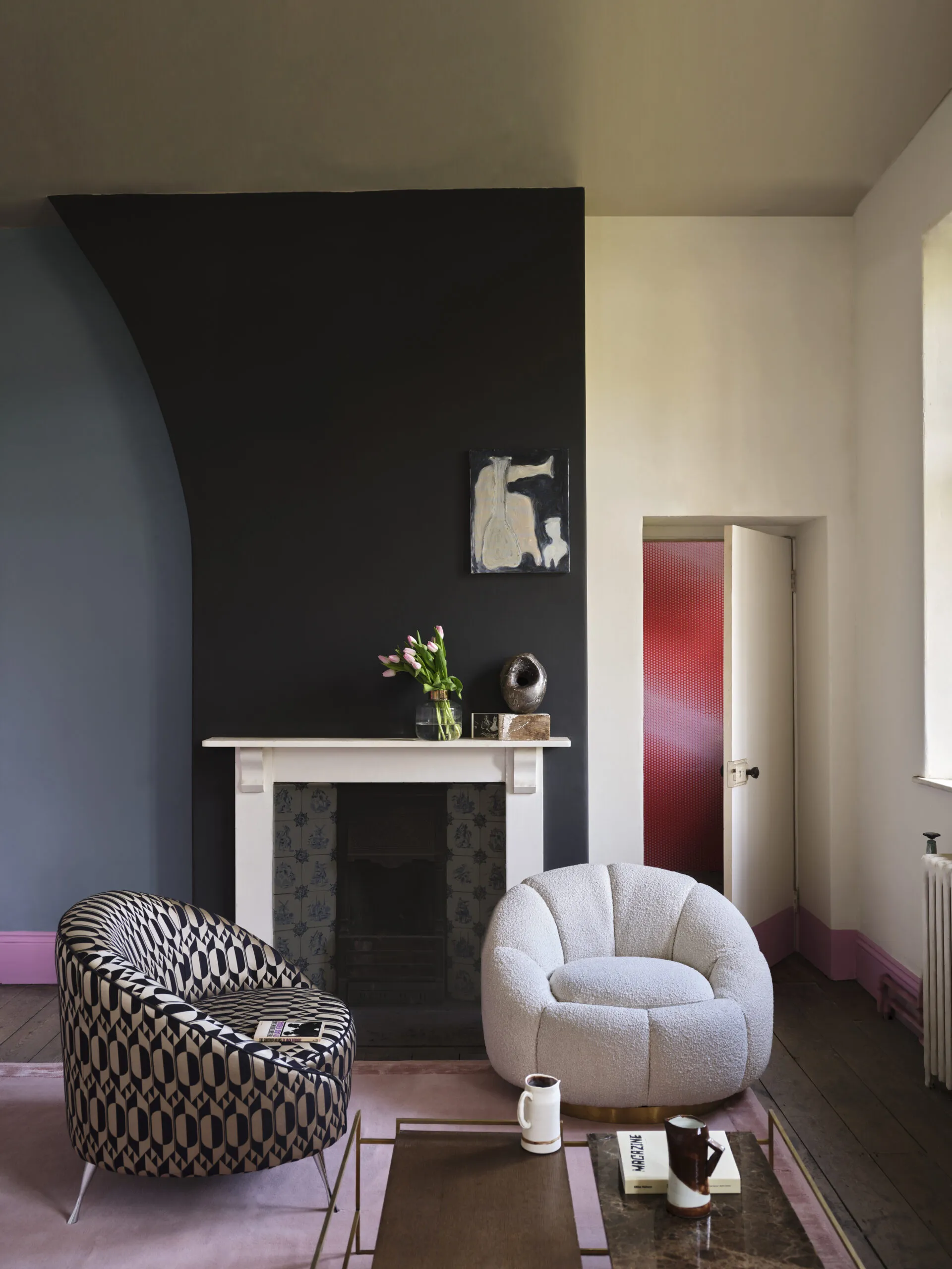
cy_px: 634
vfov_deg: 60.0
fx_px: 1100
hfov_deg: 46.8
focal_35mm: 30
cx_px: 476
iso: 100
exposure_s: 1/2.78
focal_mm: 37.6
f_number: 5.6
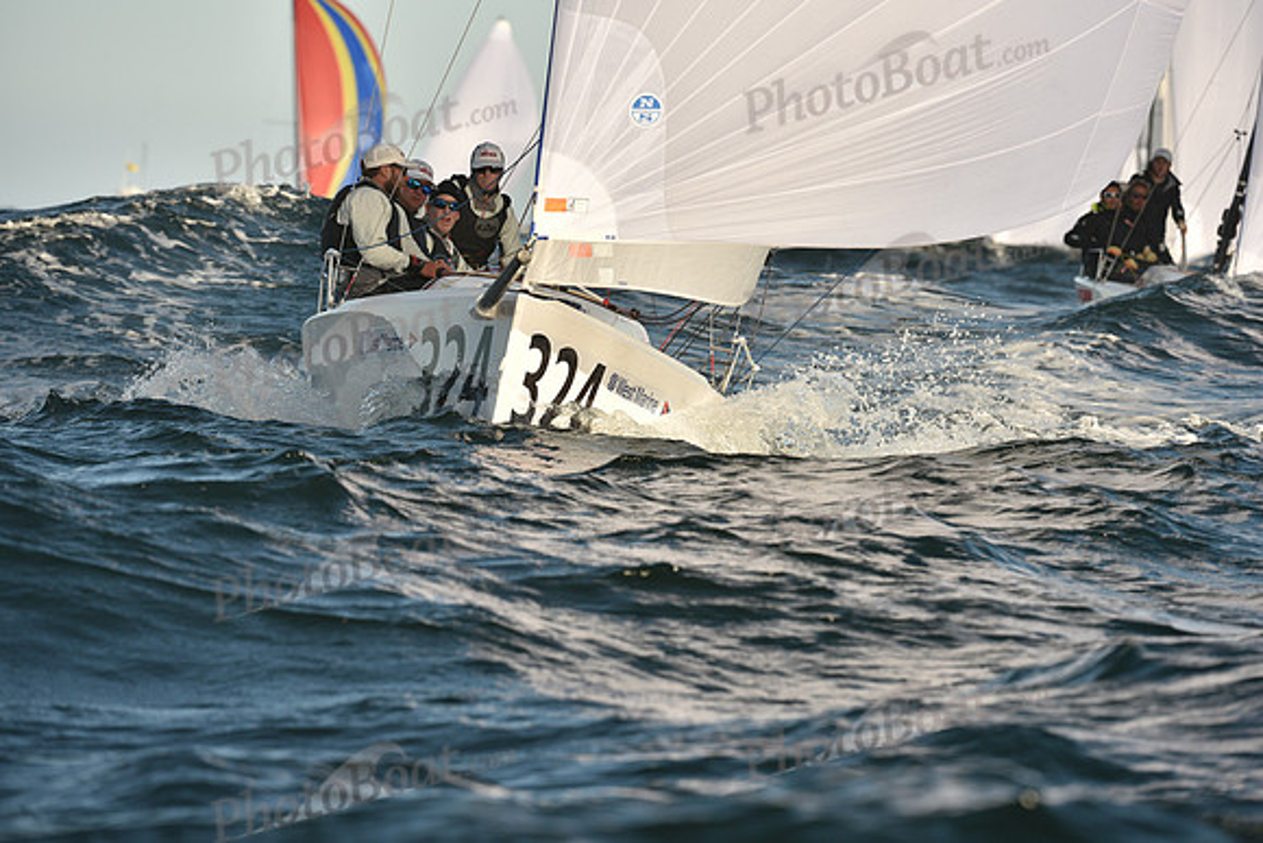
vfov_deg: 4.0
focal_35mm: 340
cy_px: 422
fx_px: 11931
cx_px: 632
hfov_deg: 6.1
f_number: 7.1
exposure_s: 1/1250
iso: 320
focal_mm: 340
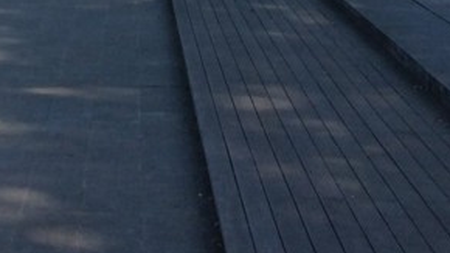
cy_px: -241
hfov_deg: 17.3
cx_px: 85
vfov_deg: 9.3
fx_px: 1467
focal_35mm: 123
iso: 32
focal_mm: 3.3
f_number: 2.4
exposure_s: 1/853
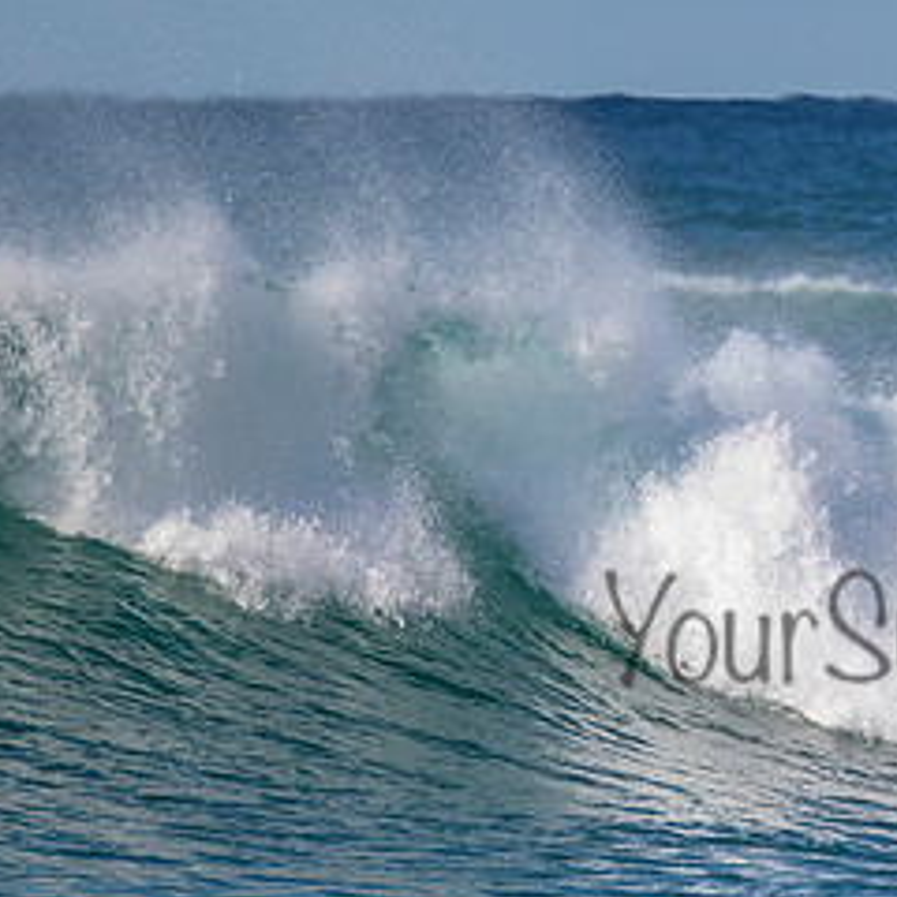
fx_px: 50191
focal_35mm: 1712
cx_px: 990
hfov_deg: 1.0
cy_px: 596
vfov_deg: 1.0
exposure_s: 1/2000
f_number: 11
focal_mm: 800
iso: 800
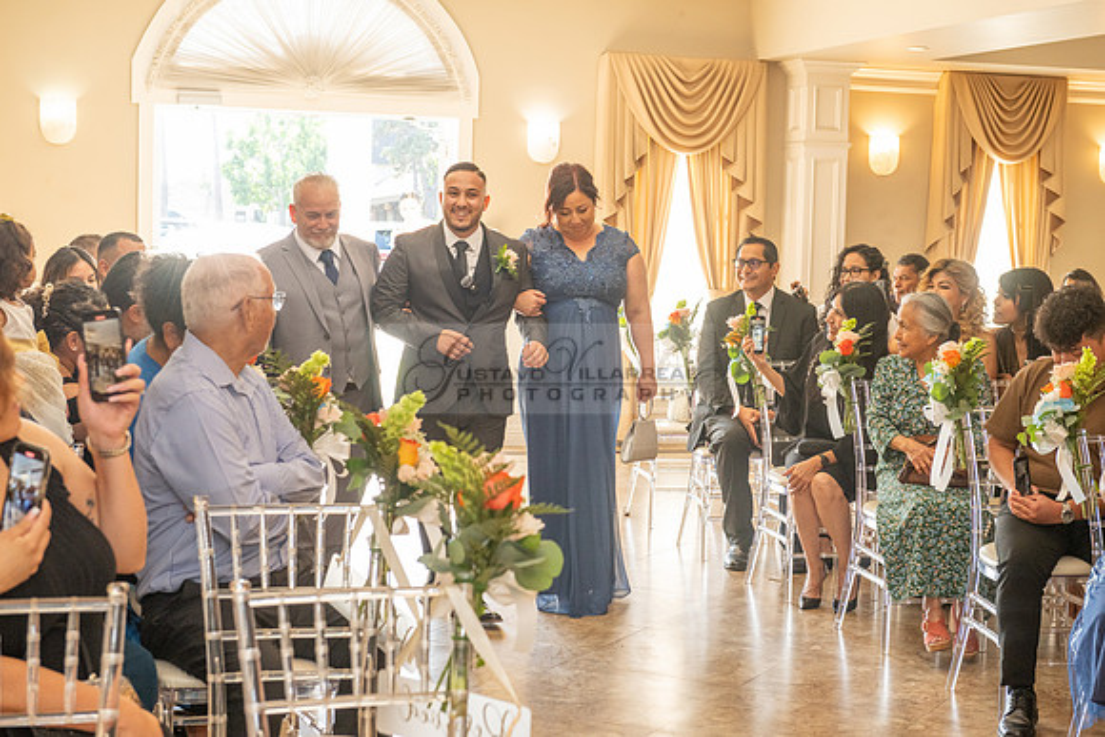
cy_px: 368
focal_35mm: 58
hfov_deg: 34.5
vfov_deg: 23.4
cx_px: 552
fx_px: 1781
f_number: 6.3
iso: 1250
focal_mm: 58
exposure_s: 1/200
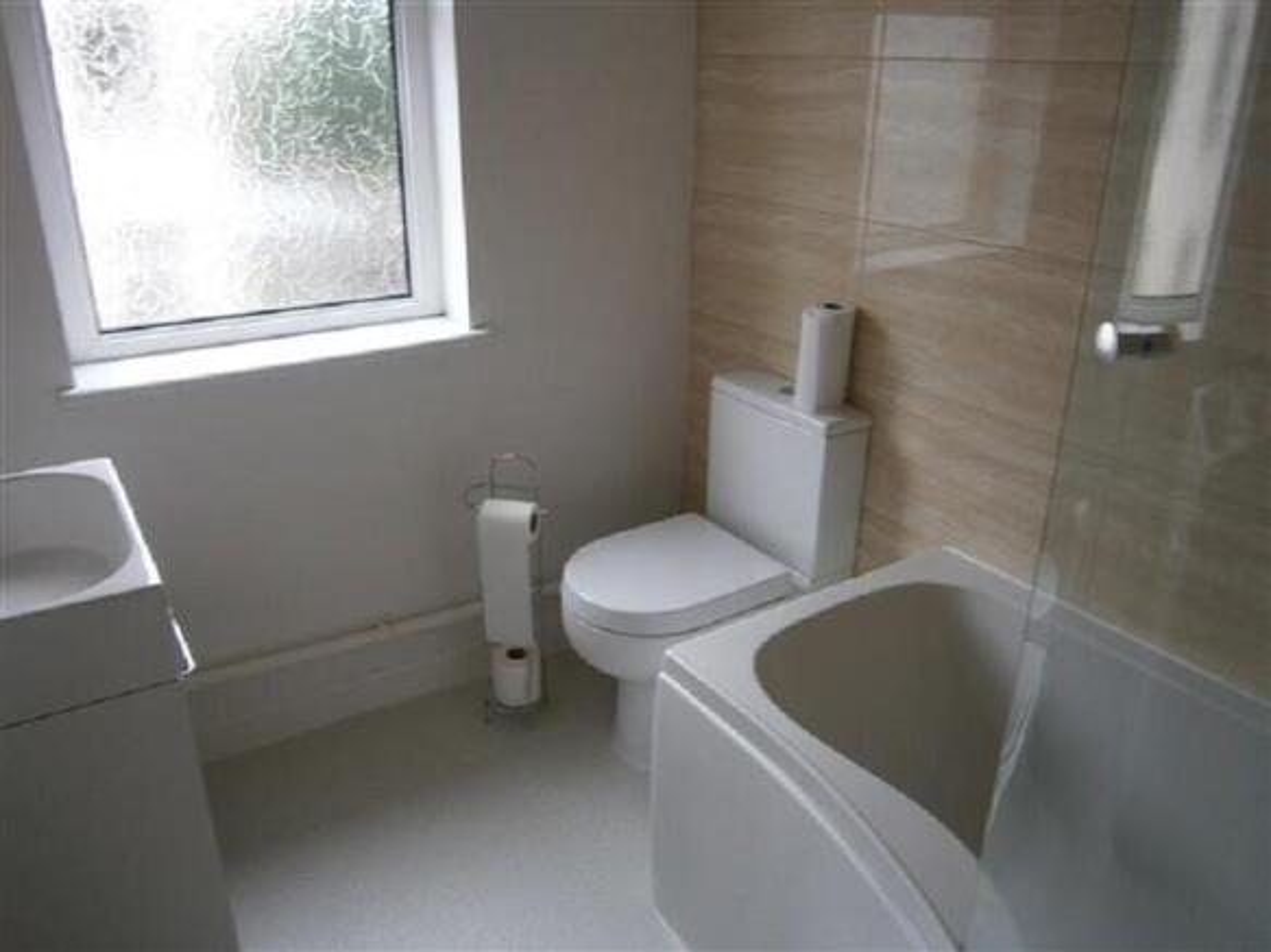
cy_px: 476
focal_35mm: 26
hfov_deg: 67.3
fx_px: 954
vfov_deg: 53.0
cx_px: 636
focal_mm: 4.7
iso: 80
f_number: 2.8
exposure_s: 1/40
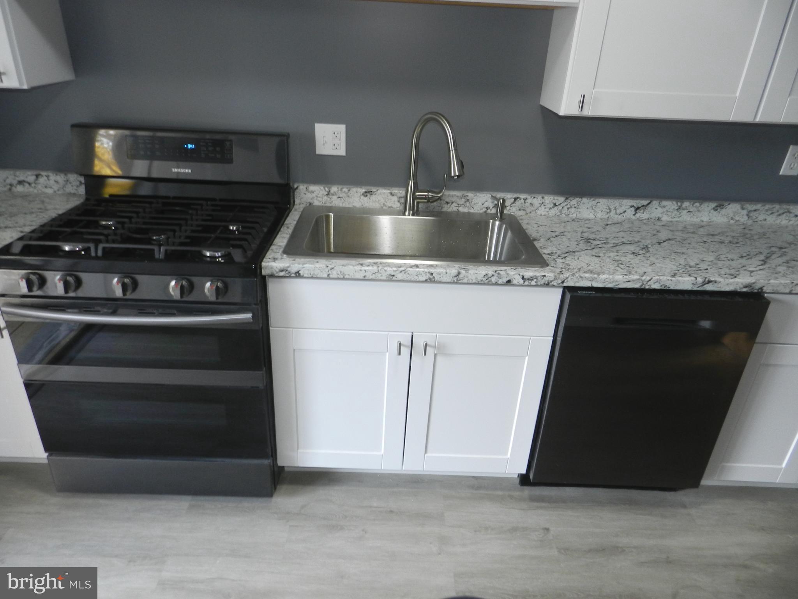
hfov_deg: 73.9
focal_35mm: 23
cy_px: 300
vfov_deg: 58.9
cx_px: 399
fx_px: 530
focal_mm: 4
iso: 200
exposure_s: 1/30
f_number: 3.4
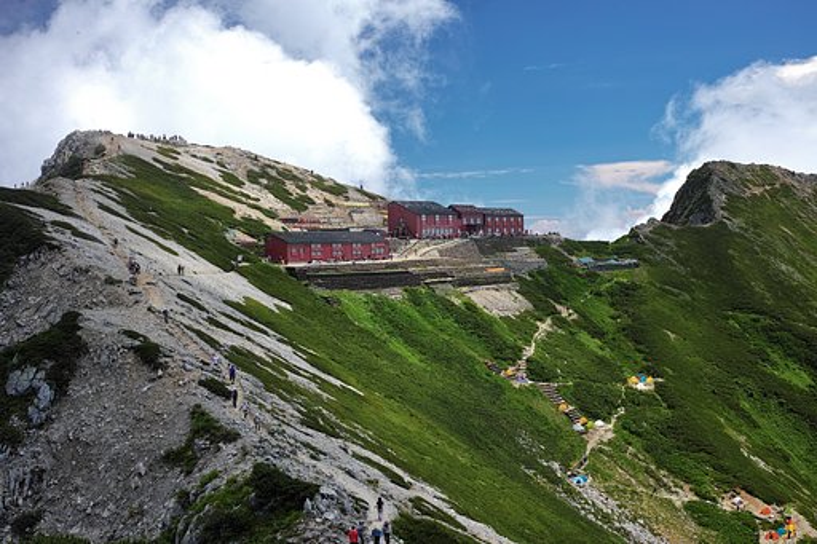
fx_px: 1021
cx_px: 408
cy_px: 272
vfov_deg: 29.8
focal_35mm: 45
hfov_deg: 43.6
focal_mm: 30
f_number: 5.6
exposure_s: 1/250
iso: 200
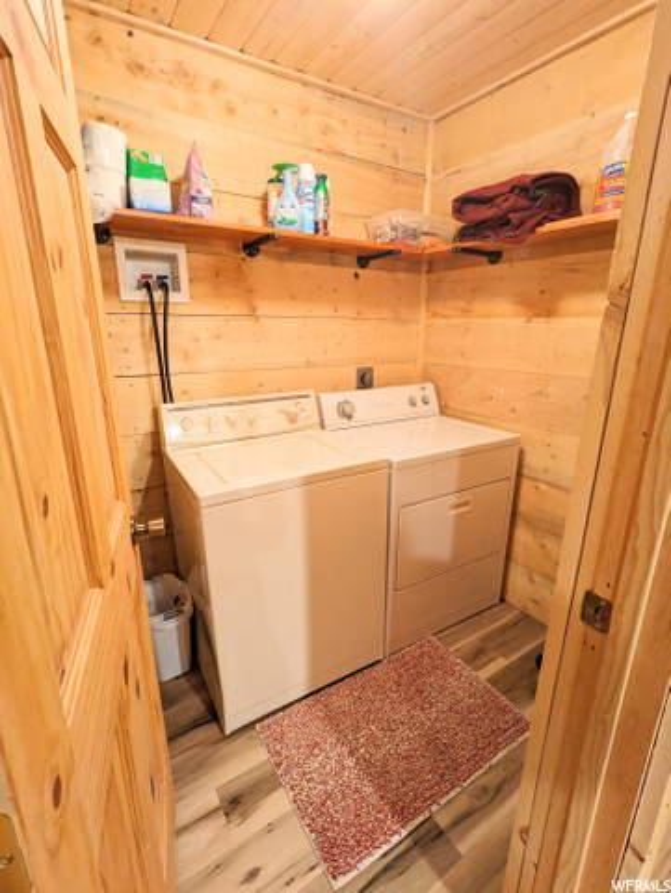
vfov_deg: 94.4
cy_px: 446
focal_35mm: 16
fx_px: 413
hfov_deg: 78.2
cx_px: 336
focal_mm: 2.35
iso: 460
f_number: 2.2
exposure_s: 1/24
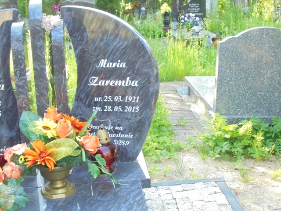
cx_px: 140
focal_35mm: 56
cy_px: 106
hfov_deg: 34.3
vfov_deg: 26.1
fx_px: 455
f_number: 5.2
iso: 400
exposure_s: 1/60
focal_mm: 10.1
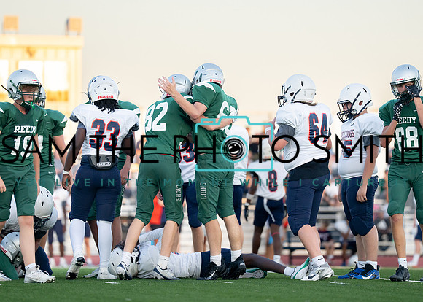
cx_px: 203
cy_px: 135
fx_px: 3061
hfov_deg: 7.9
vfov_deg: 5.6
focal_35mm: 255
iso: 1000
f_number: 2.8
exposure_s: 1/2500
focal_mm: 200
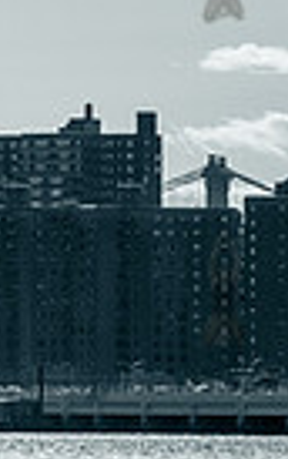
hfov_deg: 2.3
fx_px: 7086
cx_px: -234
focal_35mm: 566
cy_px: 123
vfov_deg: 3.7
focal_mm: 126
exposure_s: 1/6400
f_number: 9
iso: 1000
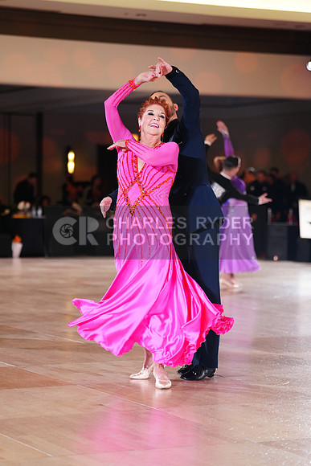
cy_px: 233
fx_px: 1321
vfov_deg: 20.0
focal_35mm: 102
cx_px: 156
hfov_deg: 13.4
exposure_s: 1/400
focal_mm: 102
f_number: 2.8
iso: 2500
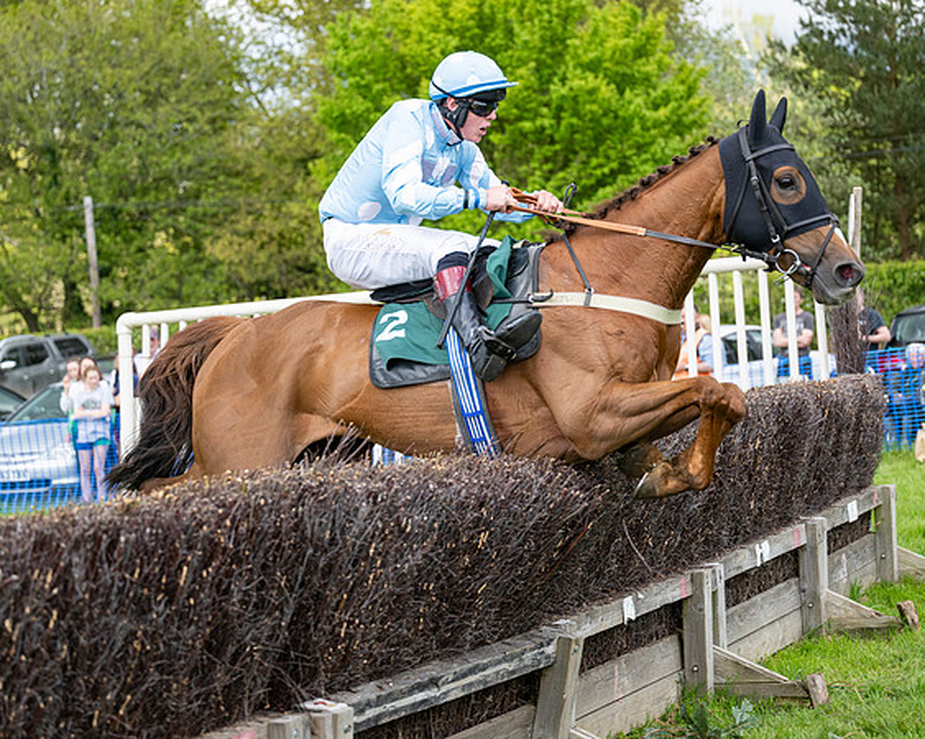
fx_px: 2342
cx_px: 370
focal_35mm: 86
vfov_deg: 17.9
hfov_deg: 22.3
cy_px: 370
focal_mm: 76
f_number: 2.8
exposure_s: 1/2500
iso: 400
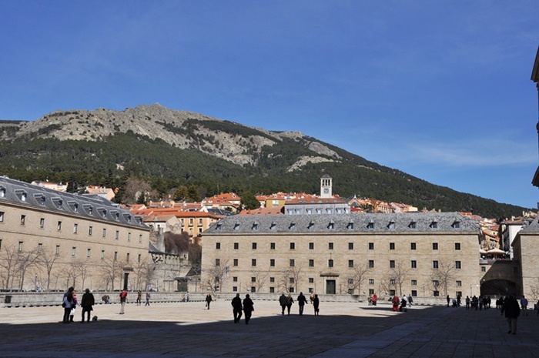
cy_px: 179
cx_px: 270
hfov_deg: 43.6
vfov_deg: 29.8
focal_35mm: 45
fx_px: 673
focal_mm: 30
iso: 200
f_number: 13
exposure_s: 1/640
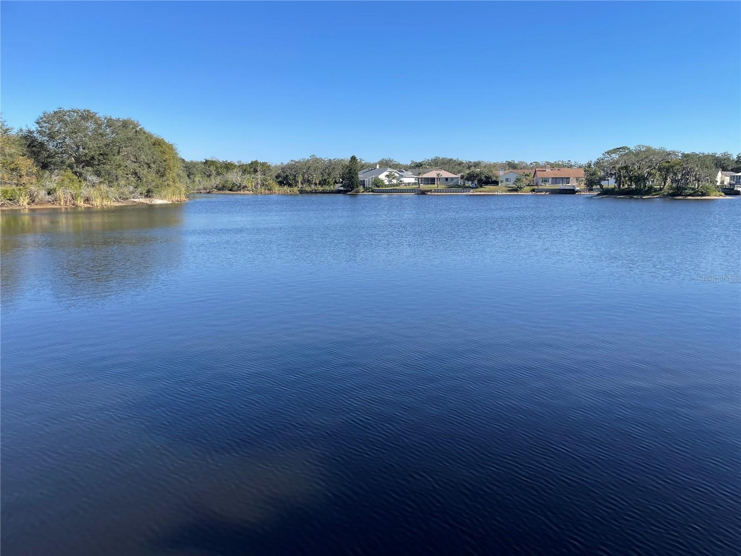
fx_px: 557
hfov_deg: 67.3
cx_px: 370
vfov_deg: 53.1
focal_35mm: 26
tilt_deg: -9.2
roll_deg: -0.1
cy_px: 278
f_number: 1.6
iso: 32
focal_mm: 4.2
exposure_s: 1/2174
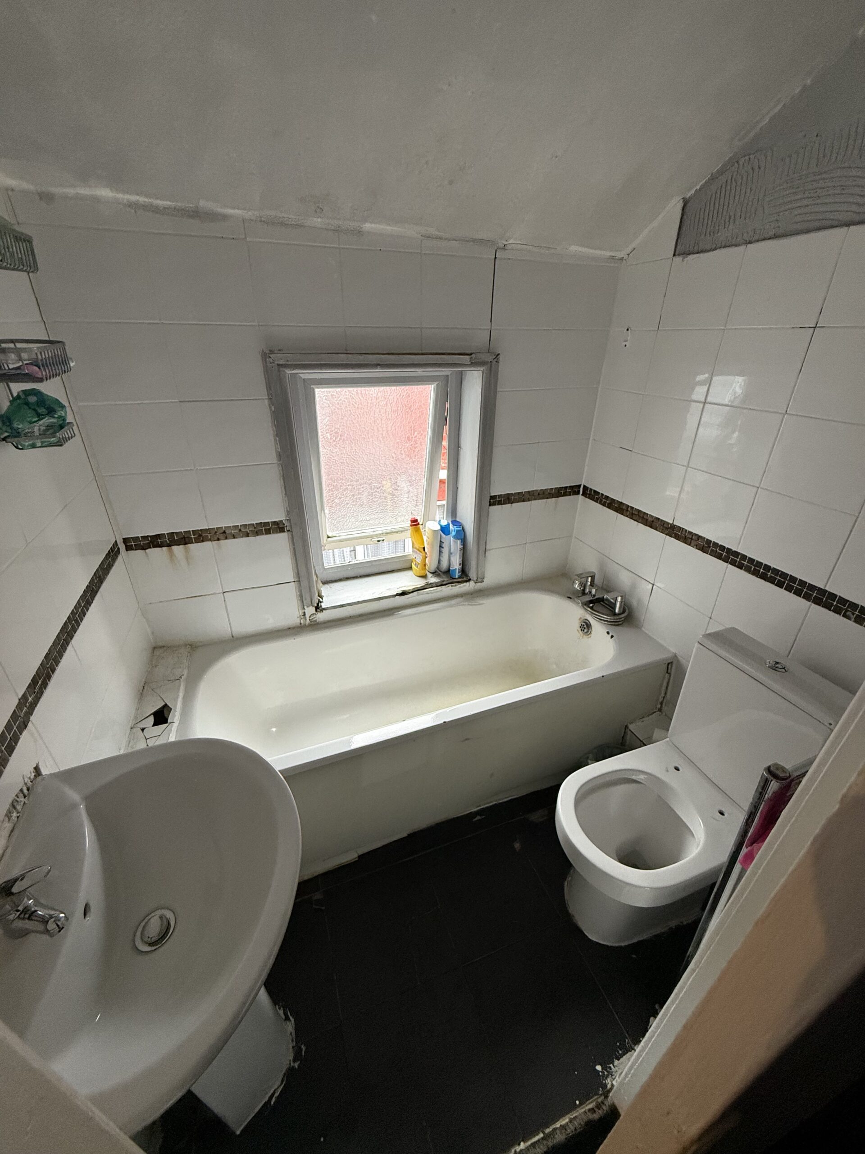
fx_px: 466
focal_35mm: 14
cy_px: 577
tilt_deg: -28.8
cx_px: 432
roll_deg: -0.5
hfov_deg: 85.7
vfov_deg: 102.1
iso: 320
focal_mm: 2.22
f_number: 2.2
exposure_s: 1/99
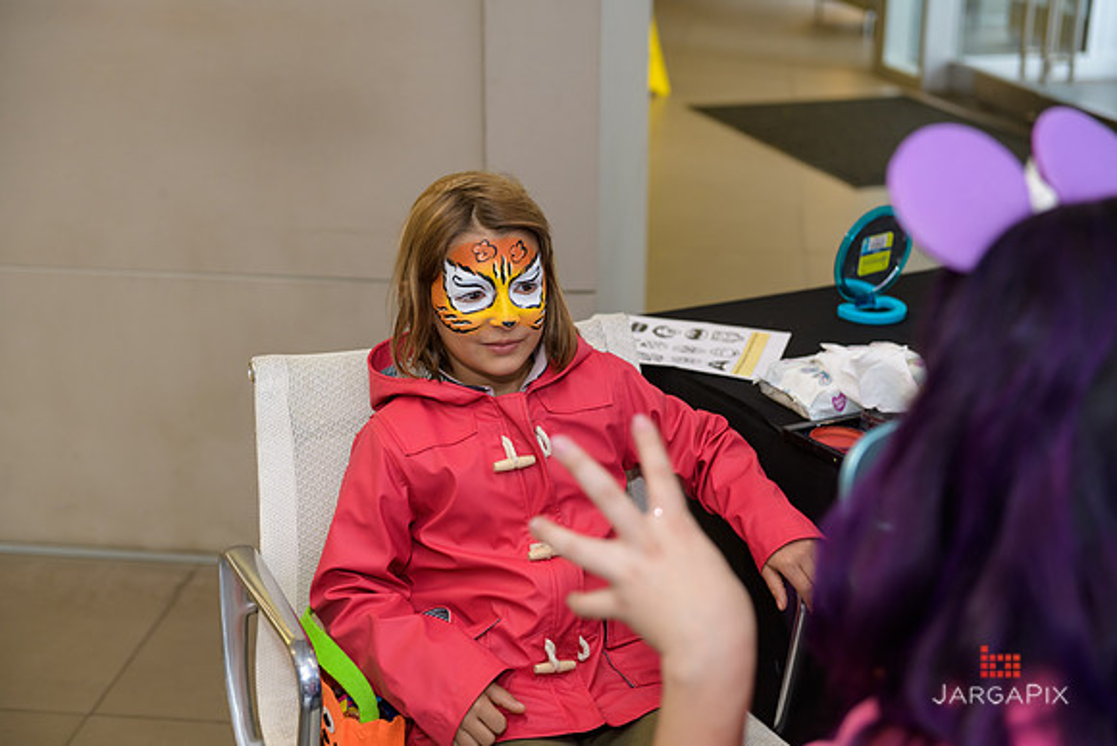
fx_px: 1707
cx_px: 558
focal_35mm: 55
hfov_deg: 36.2
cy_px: 373
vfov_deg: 24.6
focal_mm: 55
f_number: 3.2
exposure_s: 1/125
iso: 800
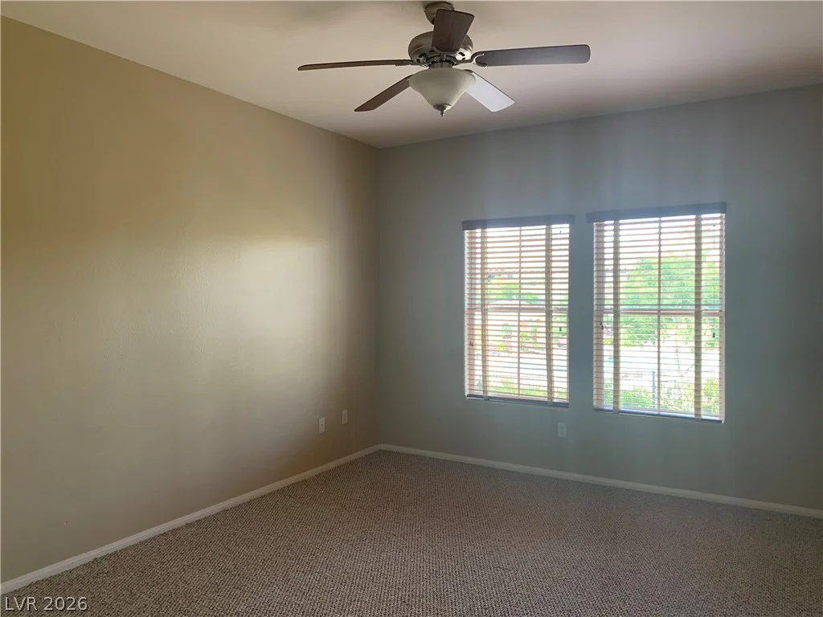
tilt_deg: +1.7
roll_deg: +0.2
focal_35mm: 26
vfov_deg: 53.1
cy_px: 308
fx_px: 618
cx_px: 412
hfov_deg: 67.3
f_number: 1.8
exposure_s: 1/60
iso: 80
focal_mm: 4.25
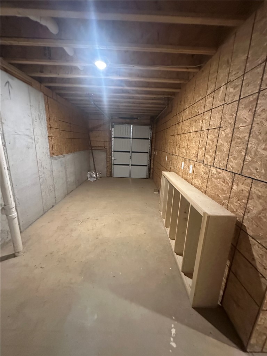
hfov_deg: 85.7
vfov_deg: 102.1
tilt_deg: -12.6
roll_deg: -2.4
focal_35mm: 14
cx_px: 134
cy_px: 178
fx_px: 144
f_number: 2.2
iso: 1250
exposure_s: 1/60
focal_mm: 2.22
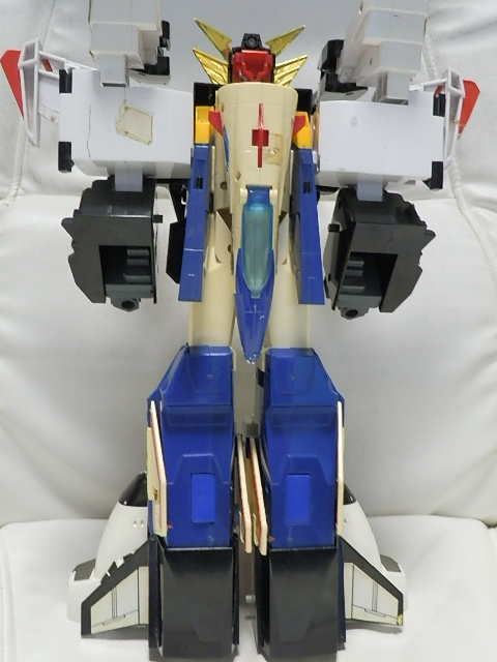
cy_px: 331
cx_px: 248
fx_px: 651
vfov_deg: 54.0
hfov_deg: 41.8
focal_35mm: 34
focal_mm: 6.17
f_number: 3.5
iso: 200
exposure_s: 1/8
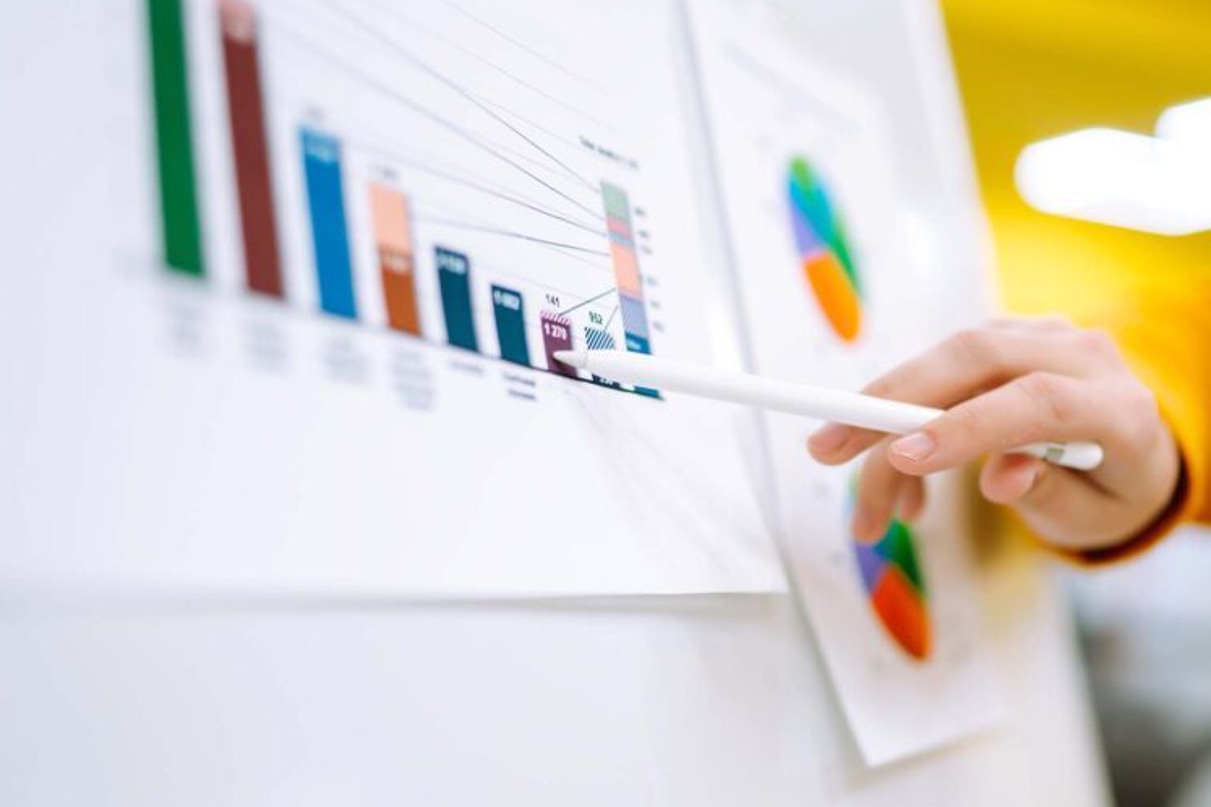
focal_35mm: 48
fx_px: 1615
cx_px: 734
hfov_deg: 40.9
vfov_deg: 28.1
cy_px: 409
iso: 400
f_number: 1.4
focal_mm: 35
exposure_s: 1/800
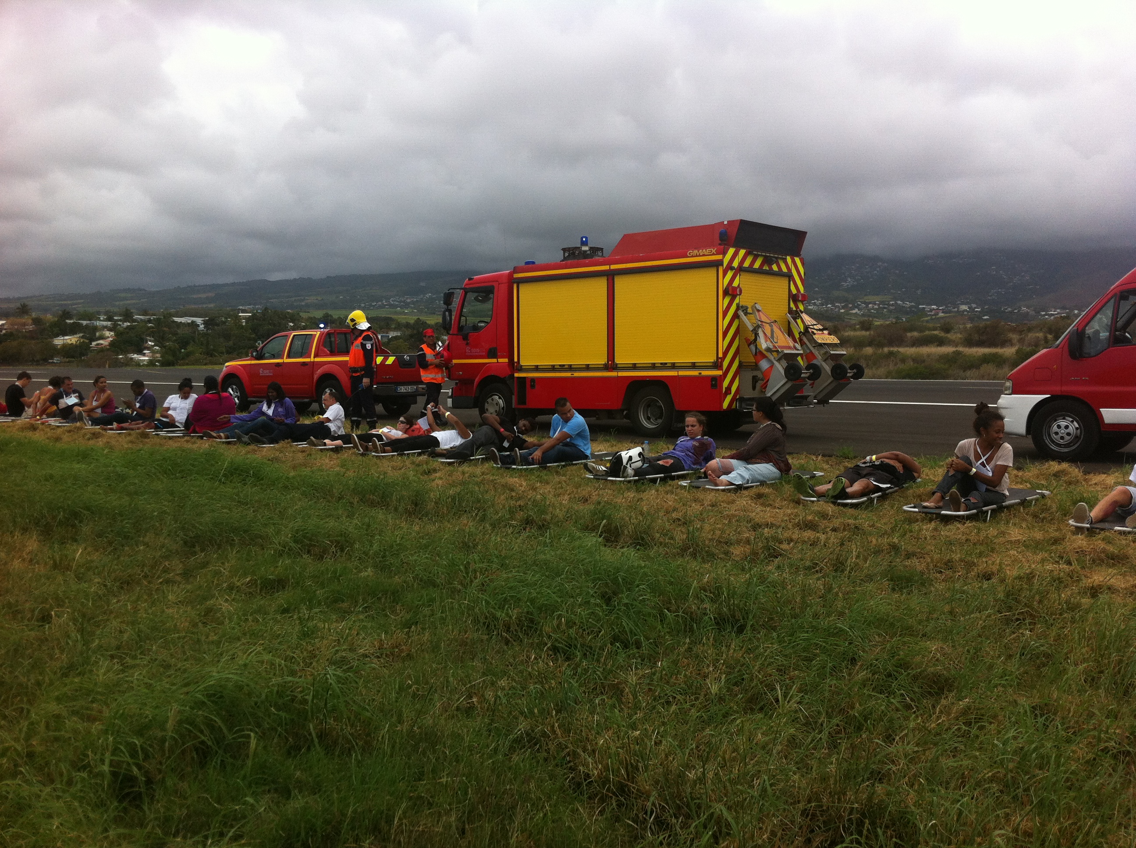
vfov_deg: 40.6
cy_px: 424
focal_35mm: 35
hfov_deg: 52.7
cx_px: 568
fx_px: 1147
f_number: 2.8
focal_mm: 3.85
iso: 80
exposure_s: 1/1257
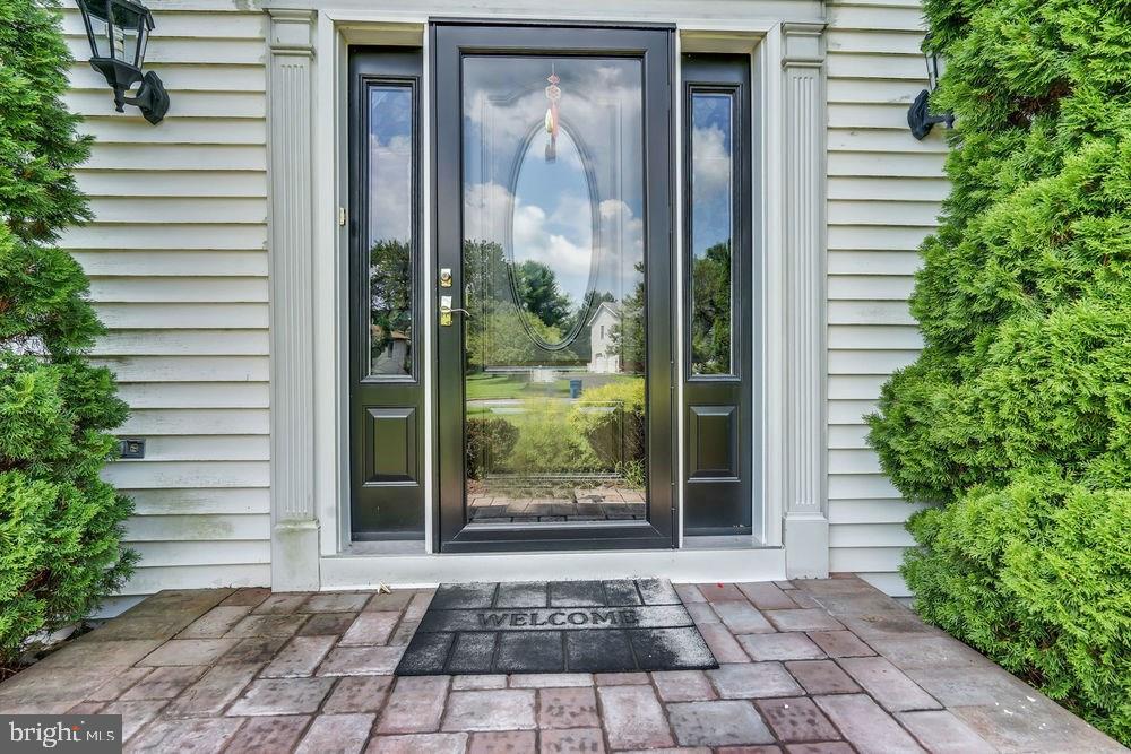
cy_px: 377
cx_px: 566
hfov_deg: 96.7
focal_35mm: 16
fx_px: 503
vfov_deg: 73.8
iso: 100
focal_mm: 16
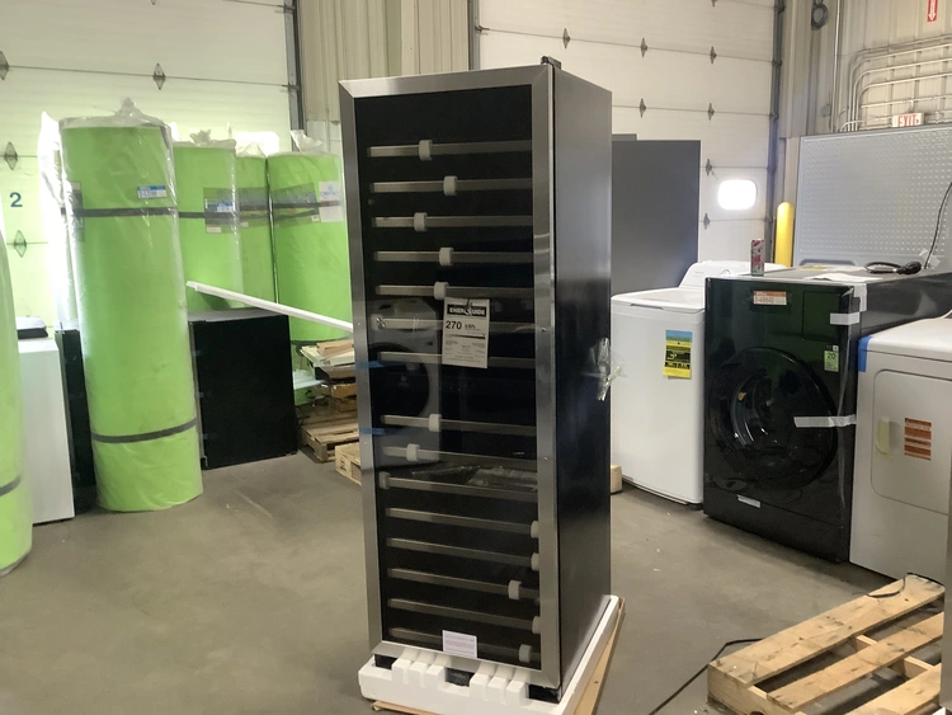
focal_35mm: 31
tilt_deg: -9.7
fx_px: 853
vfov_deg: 45.5
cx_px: 476
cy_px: 358
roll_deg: +1.0
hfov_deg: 58.3
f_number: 2.4
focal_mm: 3.3
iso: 320
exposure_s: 1/30
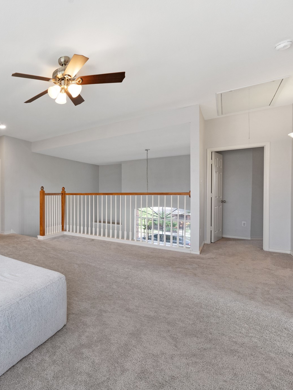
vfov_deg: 87.7
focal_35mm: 18
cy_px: 198
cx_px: 5
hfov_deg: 56.2
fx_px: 203
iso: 800
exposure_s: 1/40
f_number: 9
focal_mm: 12
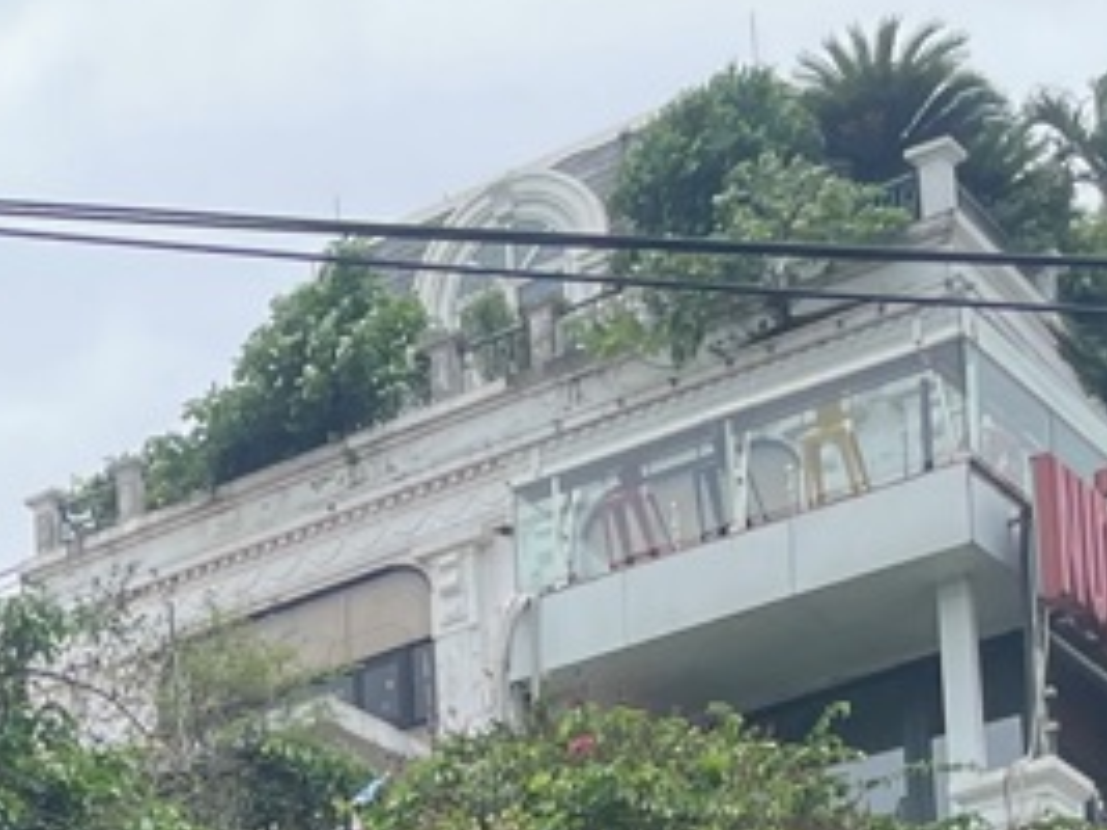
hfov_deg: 15.5
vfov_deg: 11.2
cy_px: 1772
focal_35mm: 117
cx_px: -556
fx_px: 3740
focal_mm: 4.2
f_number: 1.6
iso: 32
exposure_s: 1/1825
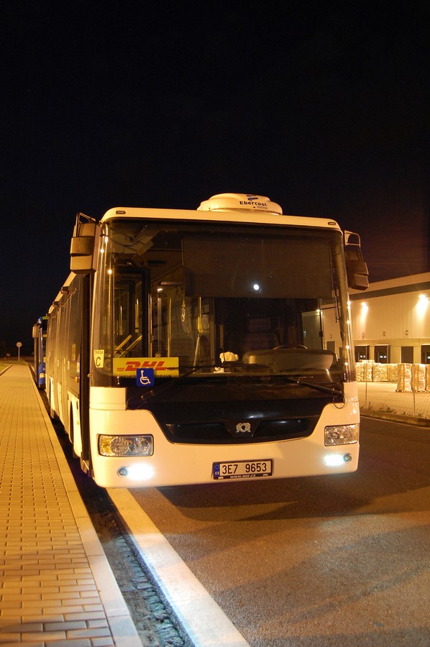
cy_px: 324
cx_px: 215
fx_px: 620
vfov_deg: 55.2
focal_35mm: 34
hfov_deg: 38.3
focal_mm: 23
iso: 800
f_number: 4.5
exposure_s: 1/1.6
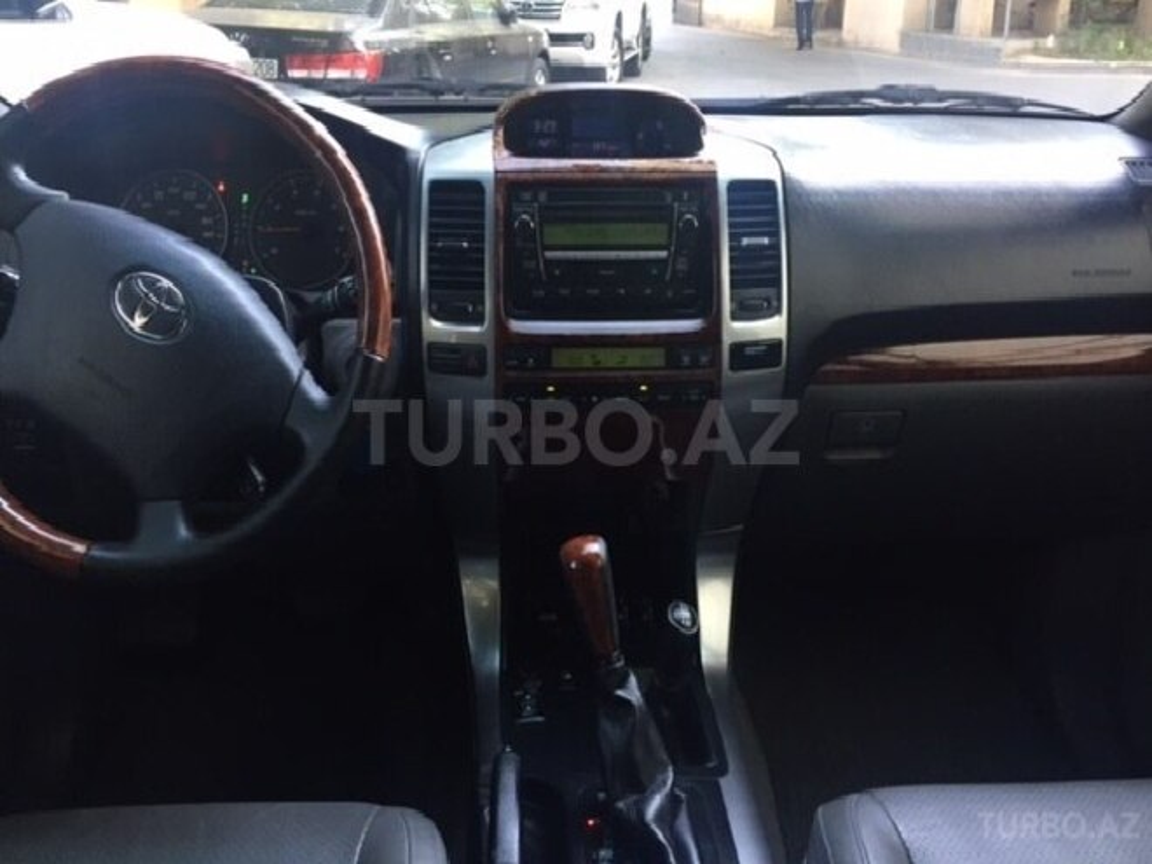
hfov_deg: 61.7
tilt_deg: -19.8
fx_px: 965
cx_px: 576
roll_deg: -1.4
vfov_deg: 48.2
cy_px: 432
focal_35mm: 29
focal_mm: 4.15
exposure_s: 1/33
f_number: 2.2
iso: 100
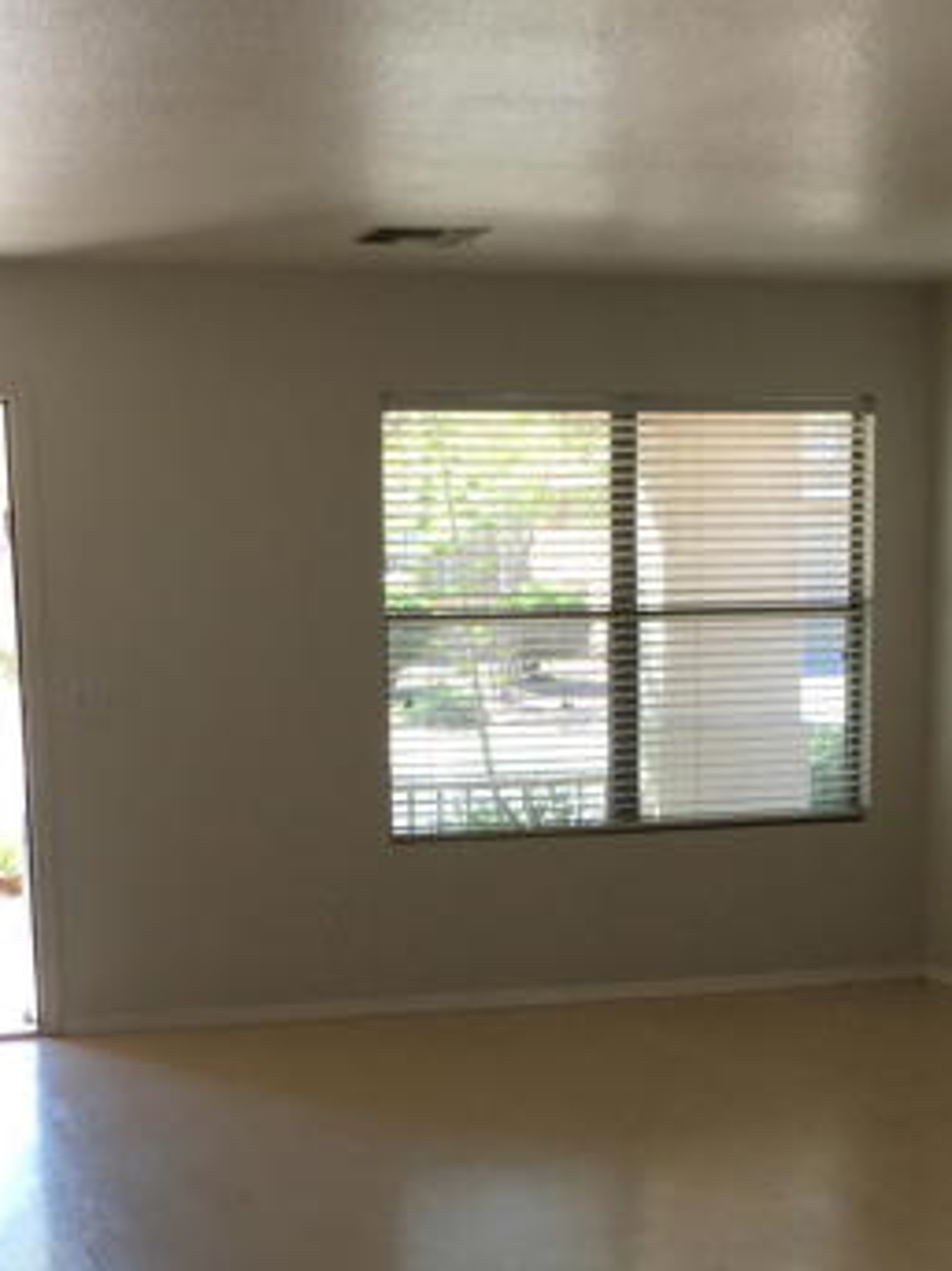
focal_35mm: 65
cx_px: 437
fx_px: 2385
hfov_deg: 22.6
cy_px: 1063
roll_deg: +1.9
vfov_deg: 29.0
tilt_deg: -10.2
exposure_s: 1/120
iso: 40
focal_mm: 4.15
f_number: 2.2
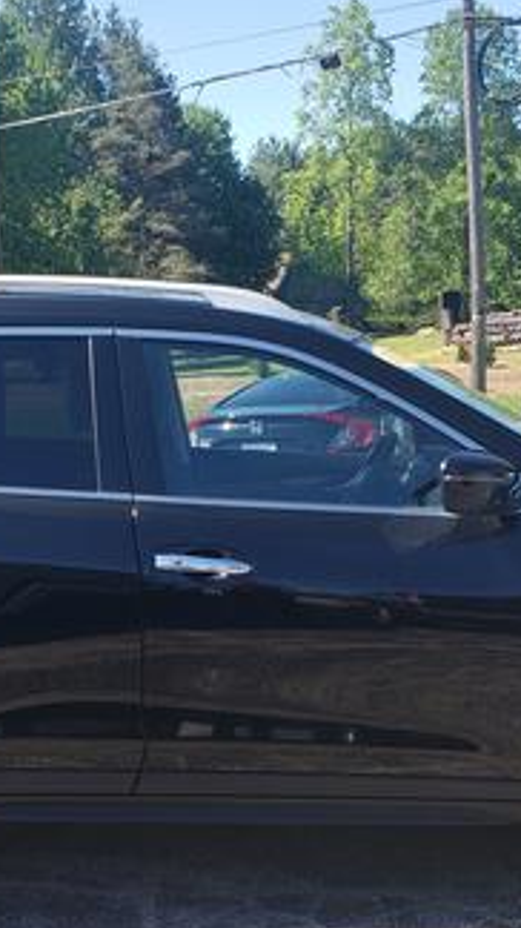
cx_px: 235
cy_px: 619
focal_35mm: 56
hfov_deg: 21.4
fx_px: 1377
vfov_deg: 36.8
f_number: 2.4
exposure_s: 1/517
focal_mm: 4.3
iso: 50
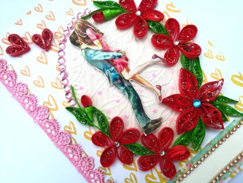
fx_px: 183
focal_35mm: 26
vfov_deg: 53.1
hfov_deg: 67.3
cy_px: 92
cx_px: 122
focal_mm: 3.83
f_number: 2.2
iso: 125
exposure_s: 1/33.3
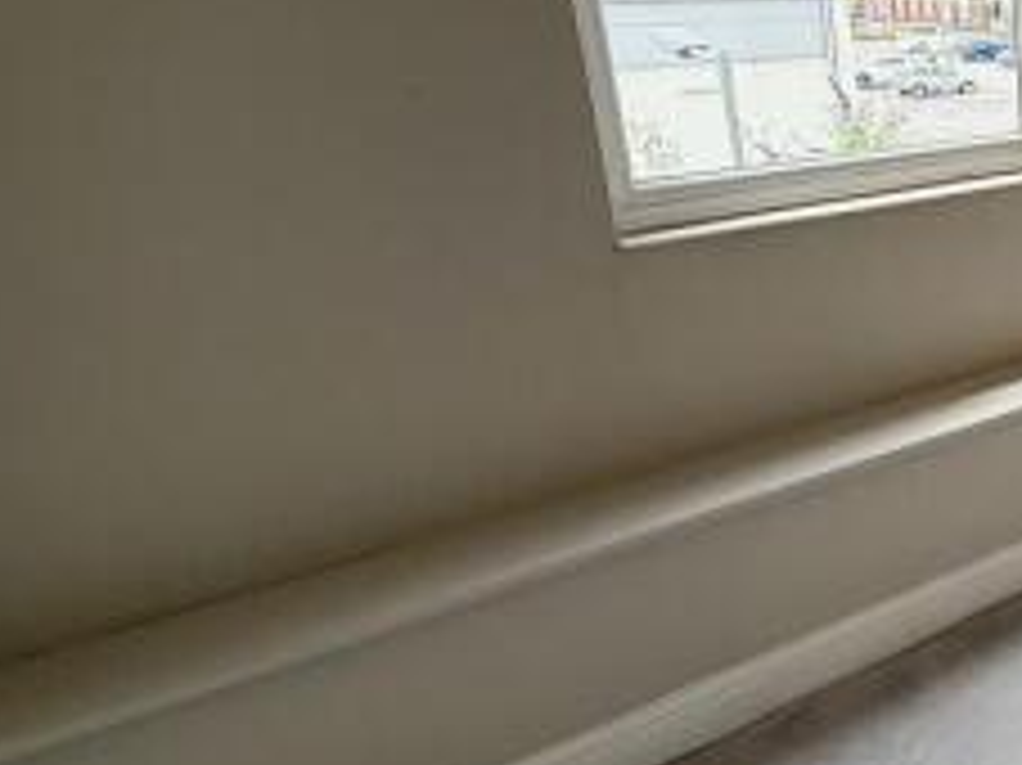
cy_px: 304
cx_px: 1276
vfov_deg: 39.4
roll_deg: -0.2
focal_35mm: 36
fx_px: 1062
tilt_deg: -17.0
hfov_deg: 36.8
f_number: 2.2
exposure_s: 1/368
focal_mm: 2.22
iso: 64
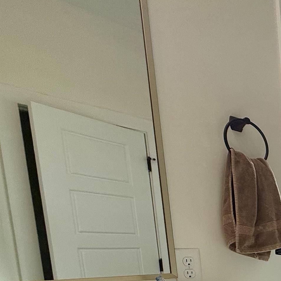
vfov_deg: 36.8
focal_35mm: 40
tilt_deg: -6.1
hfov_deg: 25.8
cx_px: 454
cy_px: 291
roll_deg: +1.7
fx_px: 367
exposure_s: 1/475
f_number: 2.2
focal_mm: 2.22
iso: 64
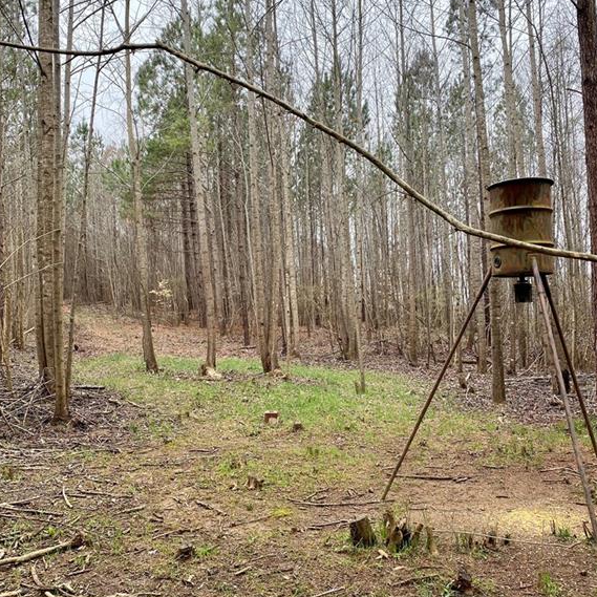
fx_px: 605
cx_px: 298
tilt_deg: +4.2
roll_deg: +1.8
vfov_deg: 52.5
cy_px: 319
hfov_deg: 52.5
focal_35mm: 31
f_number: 1.8
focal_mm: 4.25
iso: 32
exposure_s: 1/546
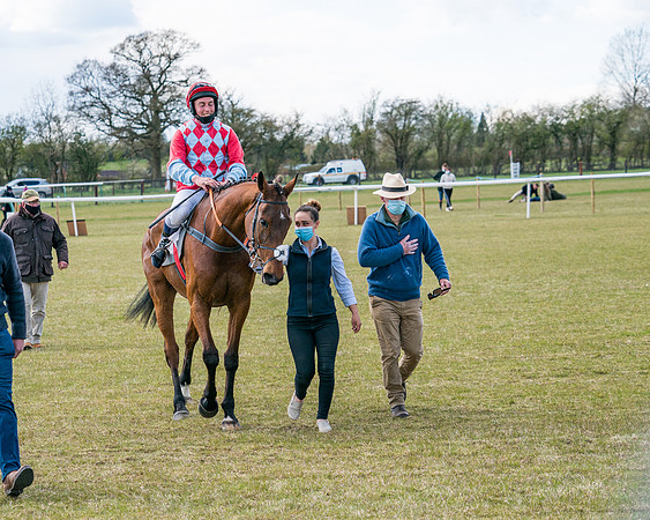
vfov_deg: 16.3
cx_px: 237
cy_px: 262
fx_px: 1813
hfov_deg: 20.3
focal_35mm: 94
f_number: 5
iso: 400
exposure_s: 1/1600
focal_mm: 79
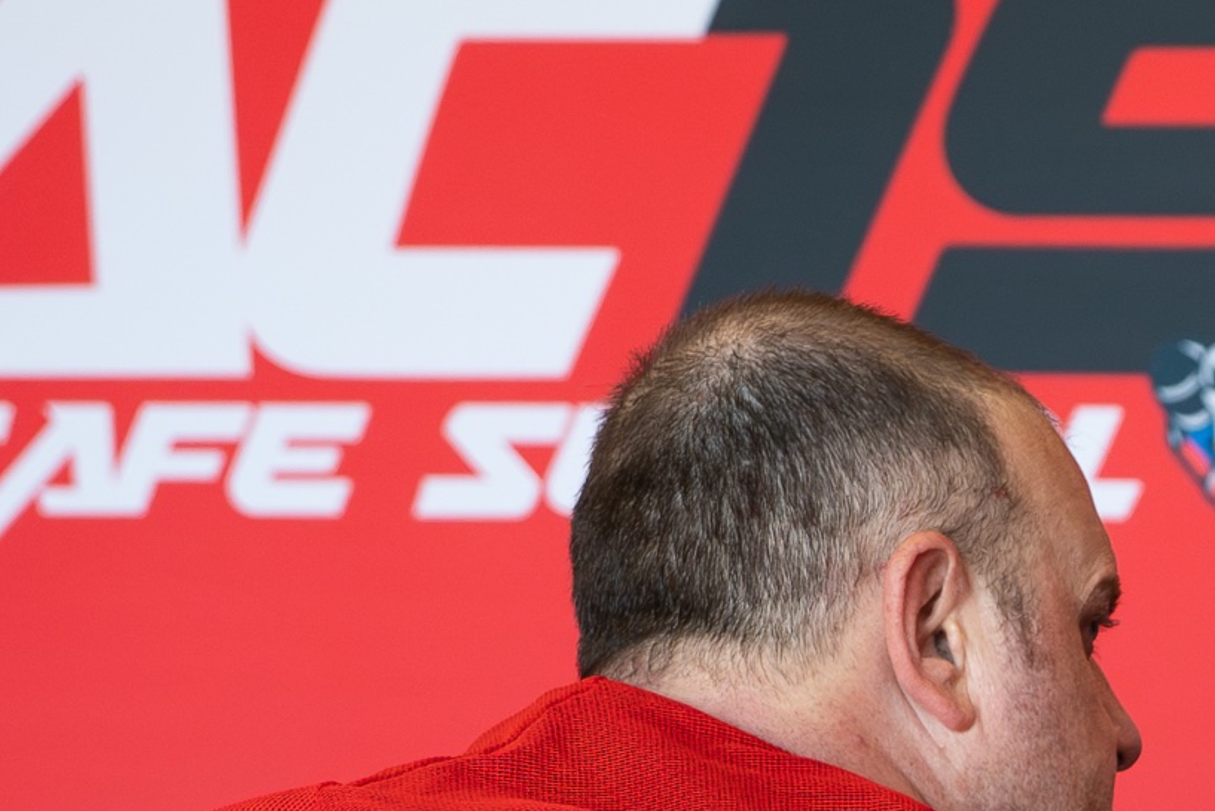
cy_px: 1440
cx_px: 1988
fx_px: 4017
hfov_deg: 15.4
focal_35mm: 119
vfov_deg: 10.8
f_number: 2.2
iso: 500
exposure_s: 1/800
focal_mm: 20
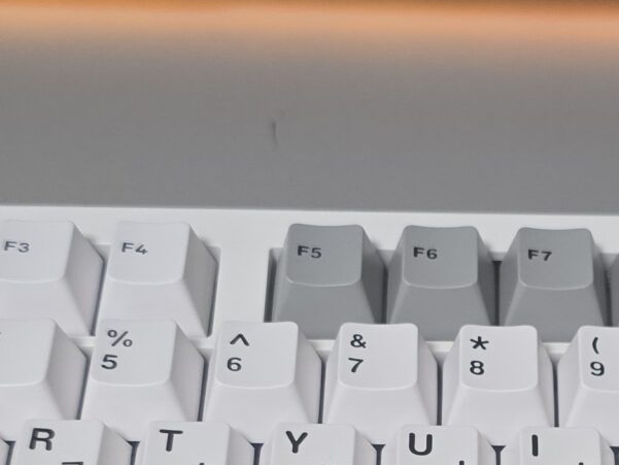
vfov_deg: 14.4
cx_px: 560
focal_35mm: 98
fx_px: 1753
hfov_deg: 19.6
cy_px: 628
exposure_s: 1/120
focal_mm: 6.3
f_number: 1.7
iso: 400
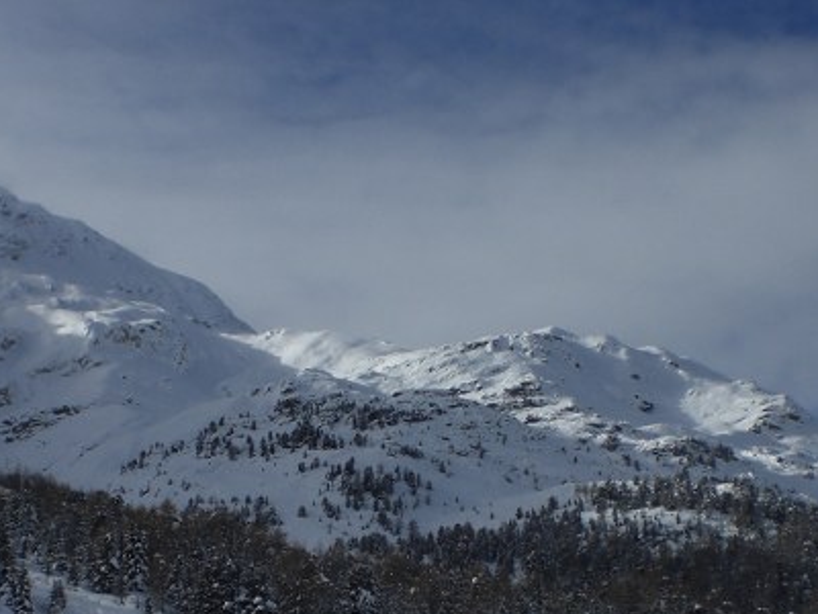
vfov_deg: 19.0
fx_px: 1796
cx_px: 319
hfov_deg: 25.6
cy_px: 579
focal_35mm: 76
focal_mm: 6.3
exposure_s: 1/800
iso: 50
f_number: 4.4
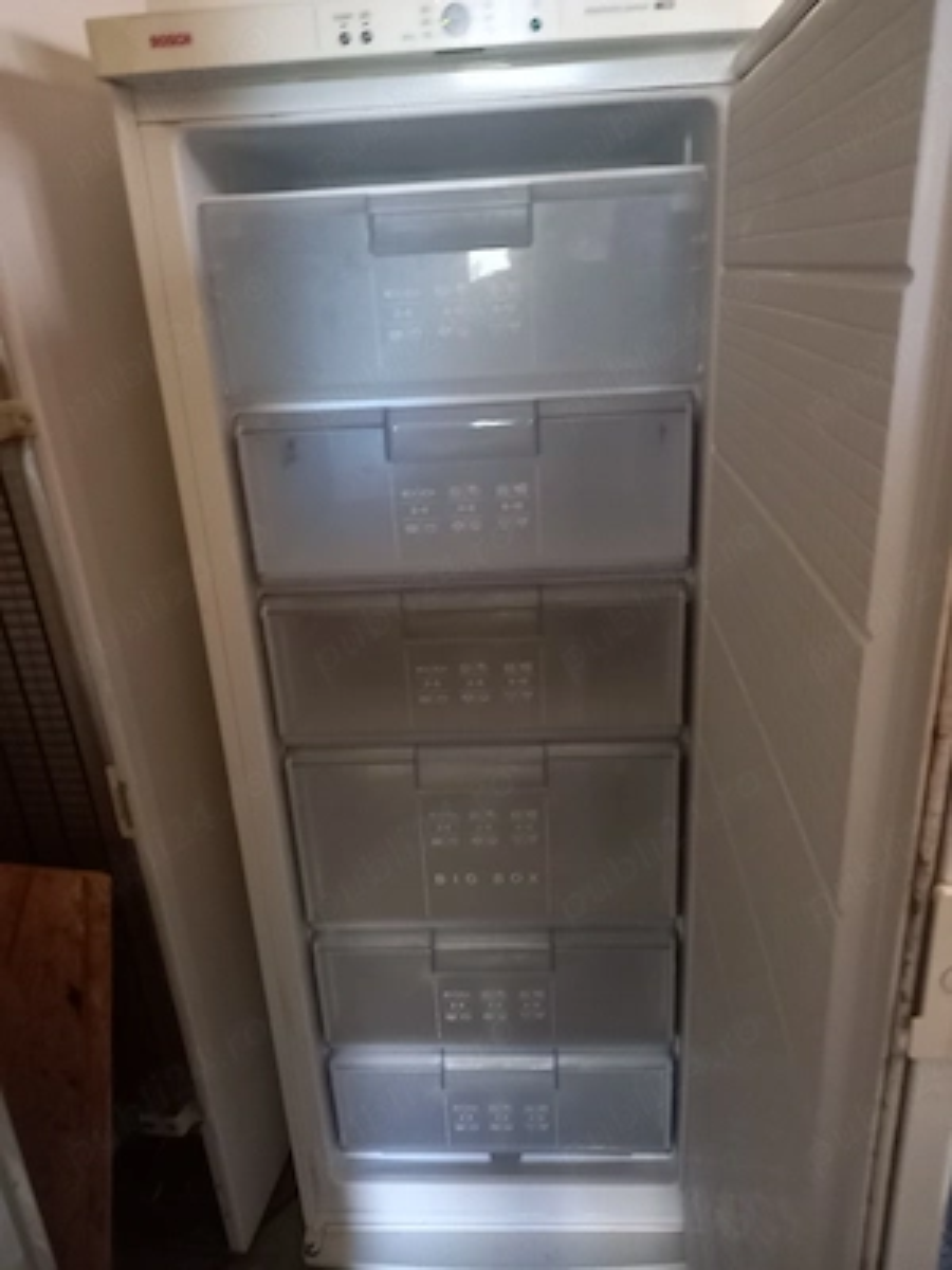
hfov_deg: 54.9
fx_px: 917
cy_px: 635
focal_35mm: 25
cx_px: 476
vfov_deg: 69.4
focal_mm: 4.6
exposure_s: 1/20
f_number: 2
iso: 640
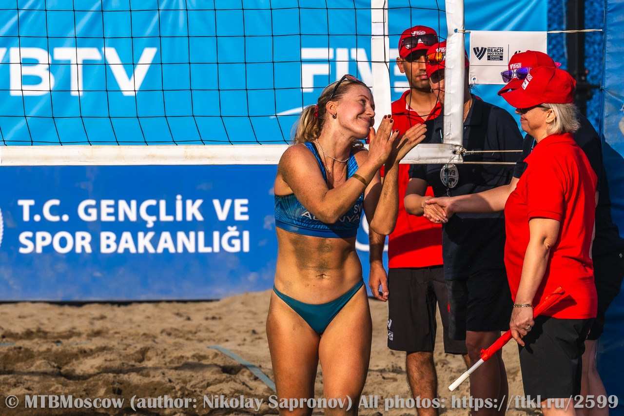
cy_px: 208
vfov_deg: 5.7
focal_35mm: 240
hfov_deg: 8.6
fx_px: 4159
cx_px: 312
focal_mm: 160
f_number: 7.1
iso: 250
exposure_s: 1/2500
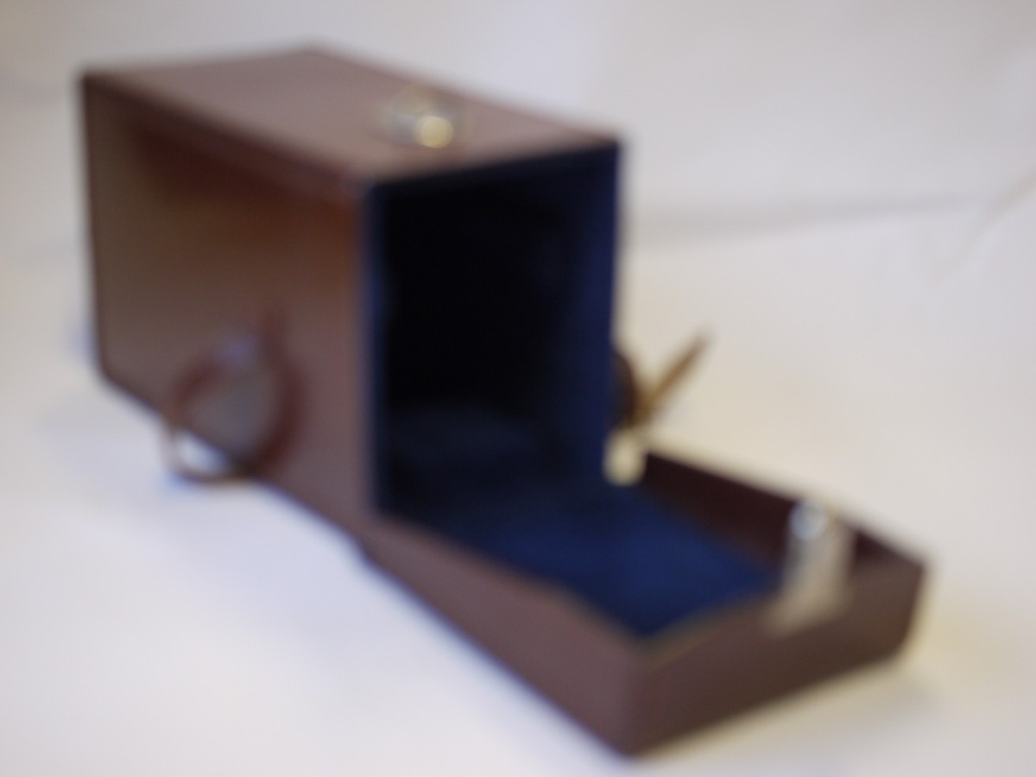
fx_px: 1796
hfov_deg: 32.2
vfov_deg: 24.4
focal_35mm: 60
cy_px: 388
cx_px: 518
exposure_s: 1/125
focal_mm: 30
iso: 400
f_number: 3.5
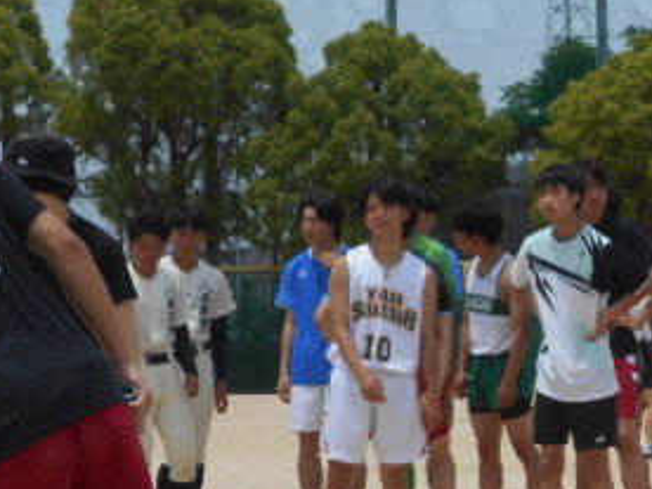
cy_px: 425
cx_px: 728
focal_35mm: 153
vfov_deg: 9.7
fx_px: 2882
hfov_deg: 12.7
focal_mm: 11.6
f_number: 5.3
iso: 80
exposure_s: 1/800
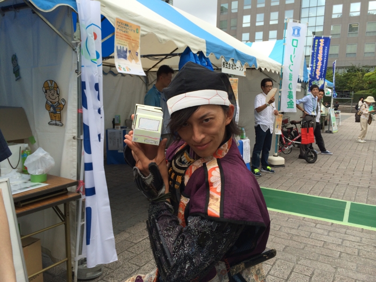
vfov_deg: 46.8
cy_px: 141
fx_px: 326
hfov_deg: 60.0
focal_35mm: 30
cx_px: 188
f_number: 2.2
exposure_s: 1/461
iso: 32
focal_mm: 4.12
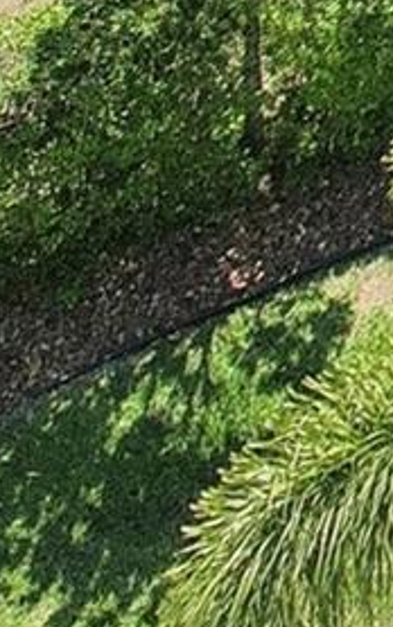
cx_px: 1387
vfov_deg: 15.1
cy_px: -286
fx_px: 2208
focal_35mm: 129
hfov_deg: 7.9
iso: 110
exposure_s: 1/2500
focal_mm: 8.4
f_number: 2.8
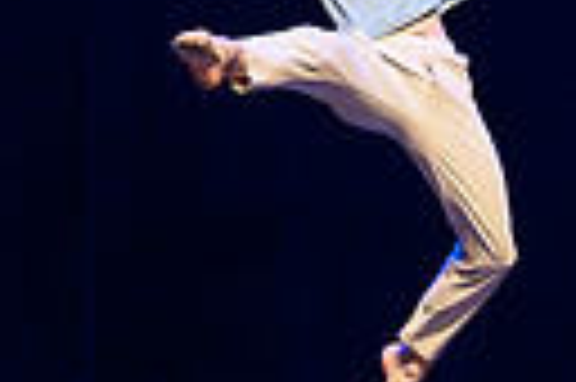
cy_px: 222
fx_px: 5353
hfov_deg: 6.0
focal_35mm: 335
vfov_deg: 4.1
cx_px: -436
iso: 3200
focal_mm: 74
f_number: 2.8
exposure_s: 1/640
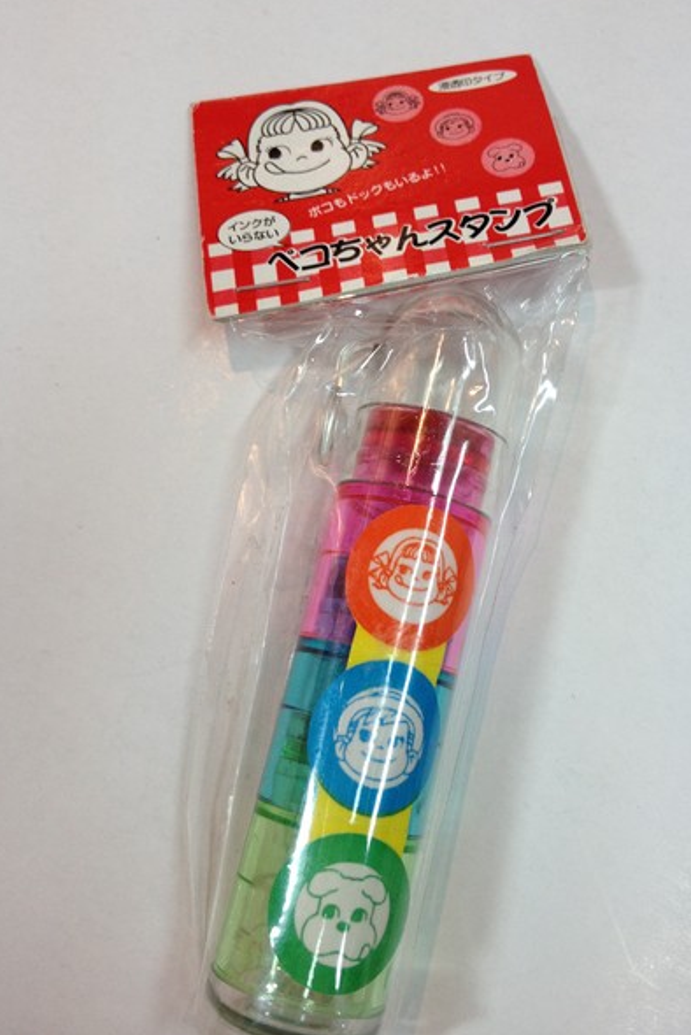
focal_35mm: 37
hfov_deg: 35.9
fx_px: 1064
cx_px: 386
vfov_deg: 51.9
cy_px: 514
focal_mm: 4.28
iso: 64
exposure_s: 1/40
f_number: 2.4
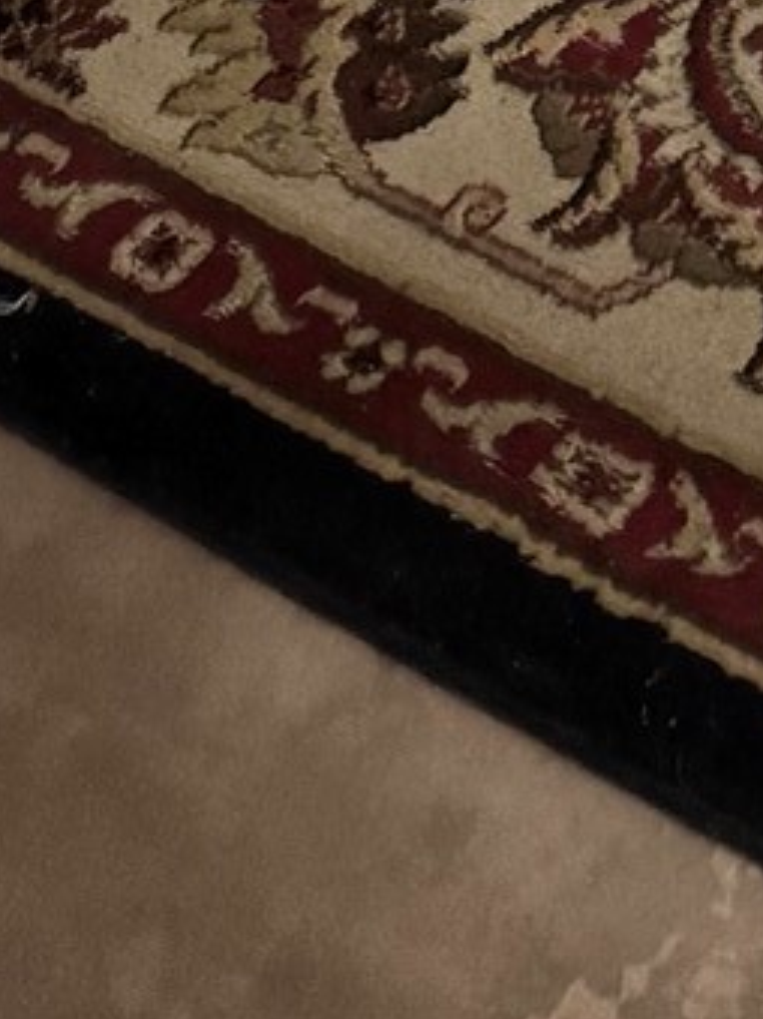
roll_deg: -1.7
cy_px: -2050
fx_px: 4264
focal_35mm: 145
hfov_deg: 10.2
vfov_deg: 10.1
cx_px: 703
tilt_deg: -14.6
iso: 800
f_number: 1.78
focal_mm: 6.76
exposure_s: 1/40
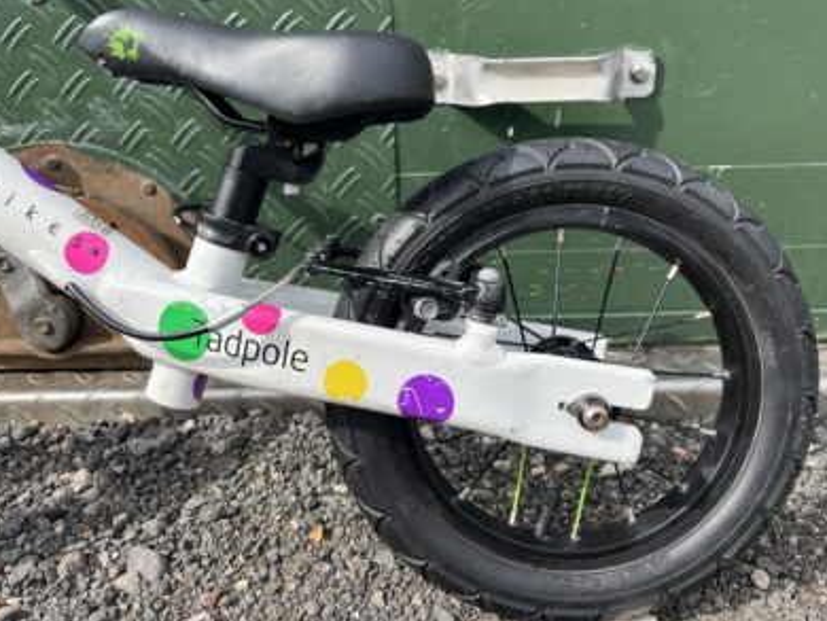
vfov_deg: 43.9
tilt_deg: -12.3
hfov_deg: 56.8
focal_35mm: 32
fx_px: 765
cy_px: 242
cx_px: 394
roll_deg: +4.3
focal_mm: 5.1
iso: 50
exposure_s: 1/1923
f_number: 1.6
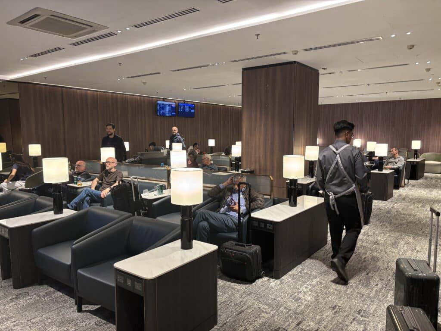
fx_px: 331
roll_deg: +0.3
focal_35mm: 26
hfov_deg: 67.3
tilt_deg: -7.4
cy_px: 166
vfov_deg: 53.1
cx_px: 220
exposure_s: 1/60
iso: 250
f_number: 1.6
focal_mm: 5.96
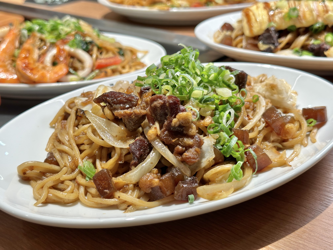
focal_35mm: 48
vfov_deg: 30.3
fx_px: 462
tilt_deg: -26.2
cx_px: 166
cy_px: 125
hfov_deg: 39.7
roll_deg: +1.7
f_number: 1.78
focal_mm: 6.86
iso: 64
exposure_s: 1/120
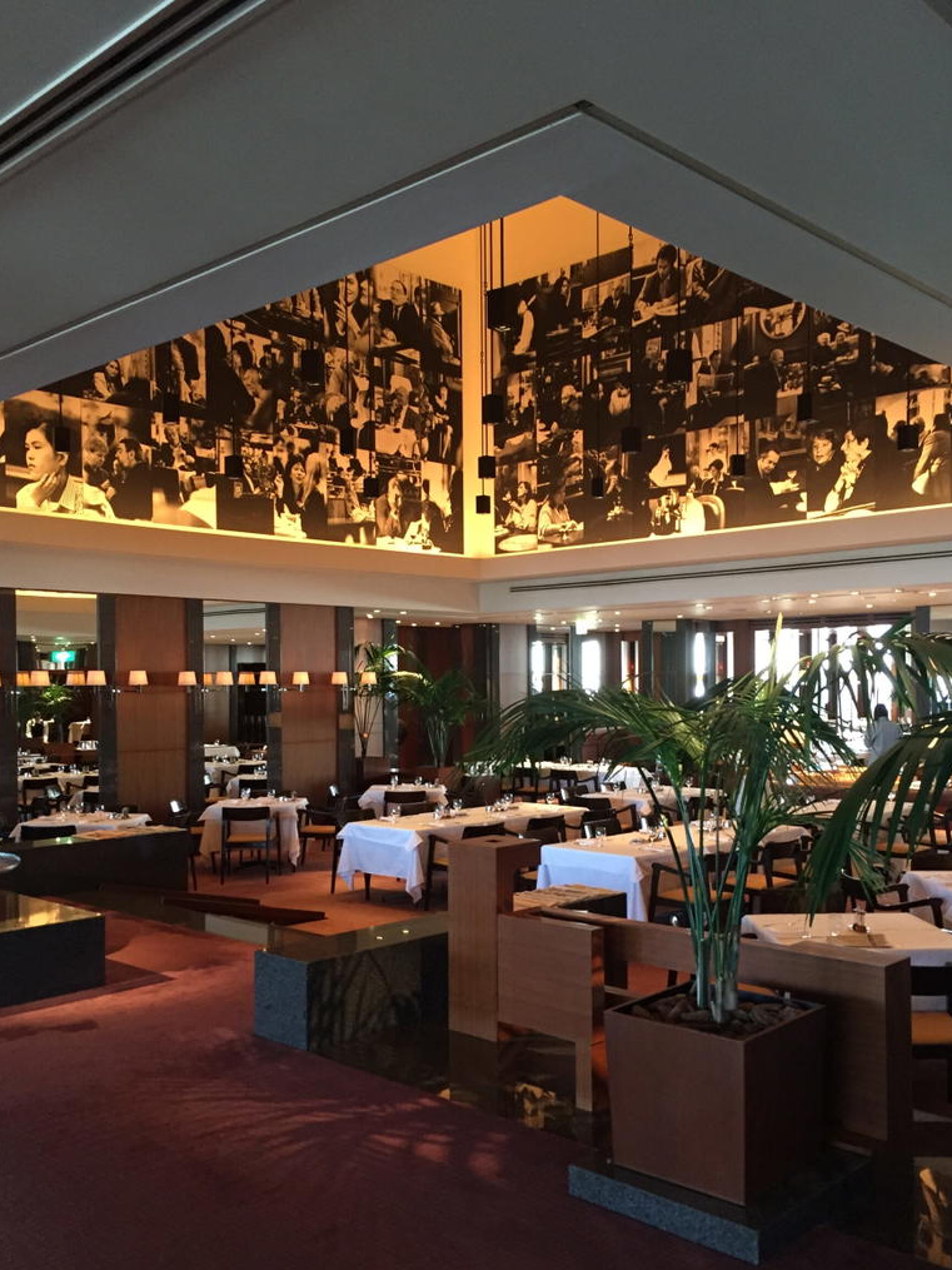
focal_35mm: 32
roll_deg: +0.6
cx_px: 500
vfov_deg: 56.7
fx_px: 1174
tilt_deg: +1.8
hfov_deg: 44.1
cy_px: 691
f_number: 2.2
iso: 250
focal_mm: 4.15
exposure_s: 1/24
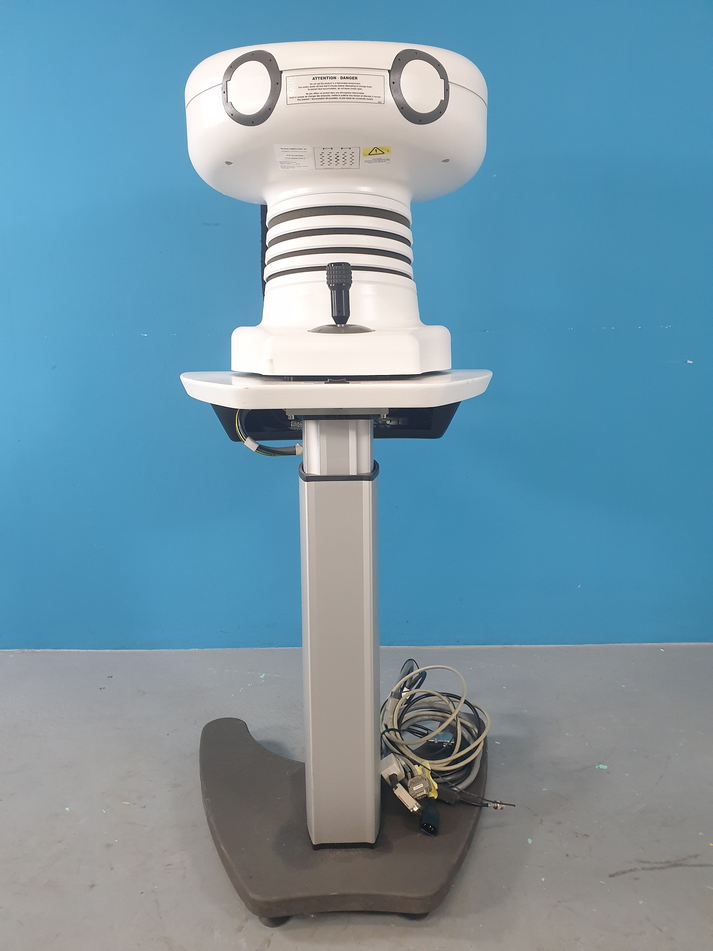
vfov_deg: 67.3
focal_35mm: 26
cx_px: 356
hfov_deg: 53.1
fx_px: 714
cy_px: 476
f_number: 2.4
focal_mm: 4.3
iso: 320
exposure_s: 1/50
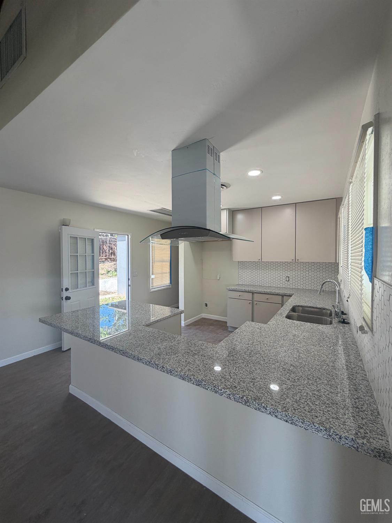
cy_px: 262
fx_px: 211
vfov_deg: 102.0
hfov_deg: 85.7
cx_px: 196
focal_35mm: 14
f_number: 2.2
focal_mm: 2.22
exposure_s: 1/121
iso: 80
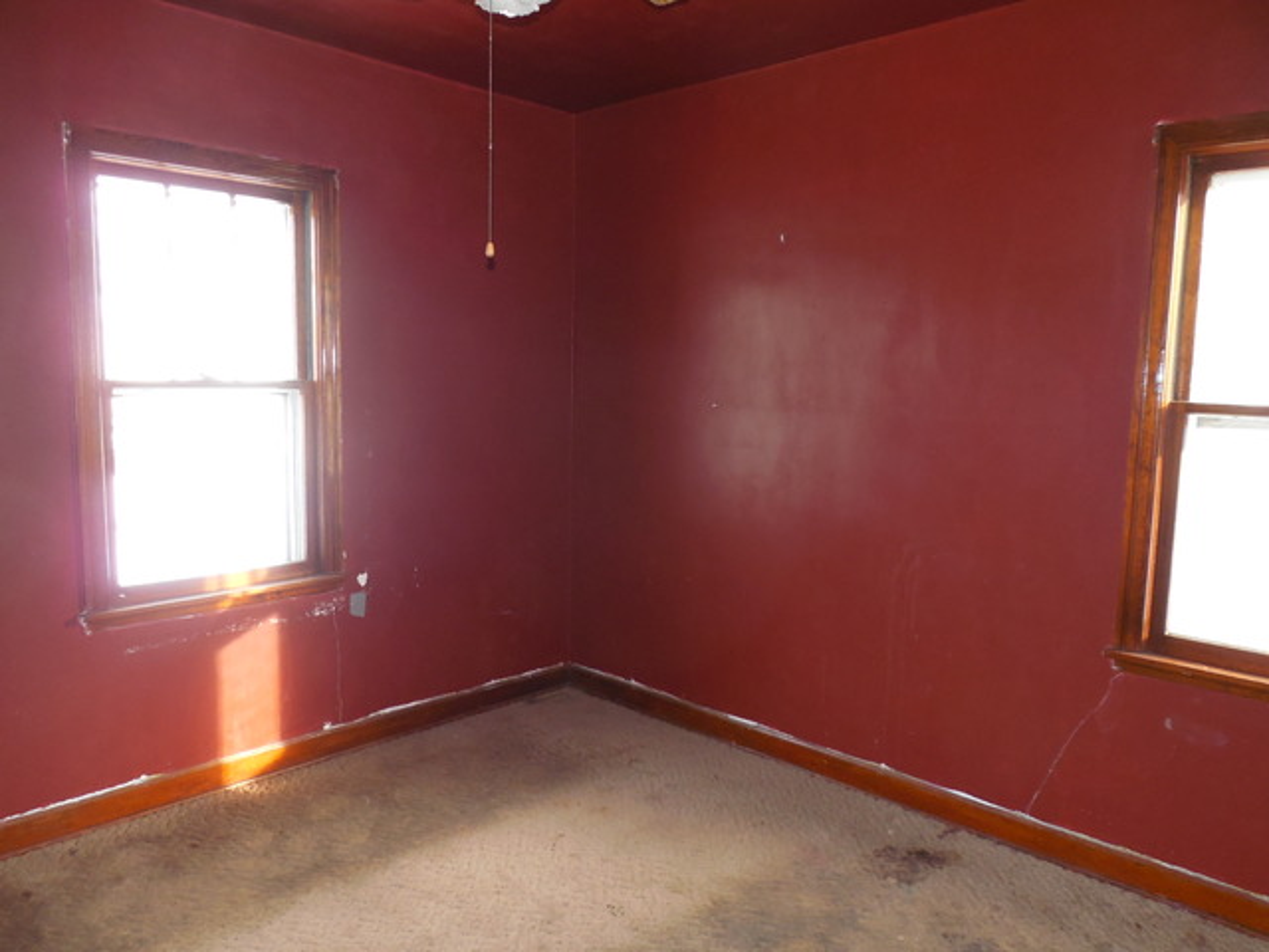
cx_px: 634
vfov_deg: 54.9
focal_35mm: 25
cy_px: 476
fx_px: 916
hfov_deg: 69.4
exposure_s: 1/25
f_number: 3.3
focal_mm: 4.5
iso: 320
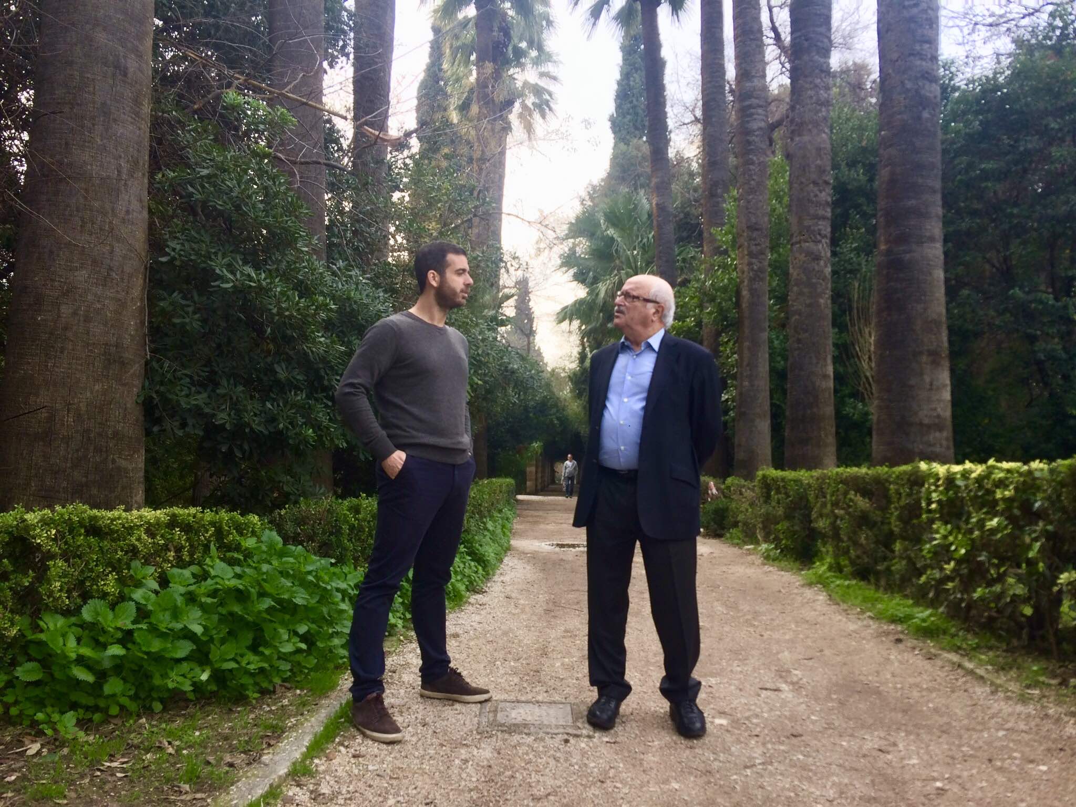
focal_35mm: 29
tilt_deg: +4.5
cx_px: 538
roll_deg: -1.8
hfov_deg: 61.7
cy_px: 404
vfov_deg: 48.2
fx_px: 901
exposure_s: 1/208
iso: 32
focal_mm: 4.15
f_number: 2.2
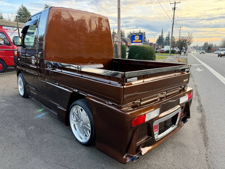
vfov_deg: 56.8
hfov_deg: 71.6
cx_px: 112
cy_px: 84
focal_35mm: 24
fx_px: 156
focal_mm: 6.76
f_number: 1.78
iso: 160
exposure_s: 1/208
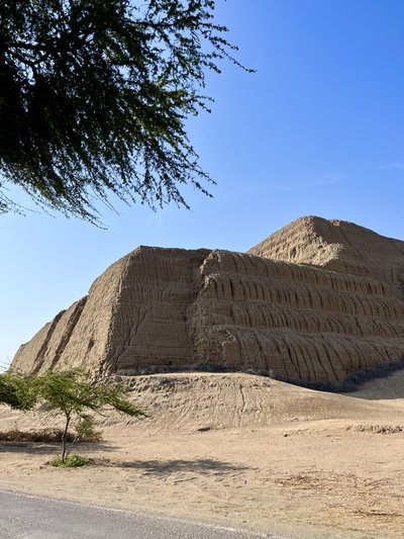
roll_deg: +4.1
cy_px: 270
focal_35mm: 26
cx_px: 202
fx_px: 404
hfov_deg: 53.1
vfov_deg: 67.3
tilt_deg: +13.4
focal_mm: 5.1
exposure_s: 1/4651
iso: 50
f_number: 1.6
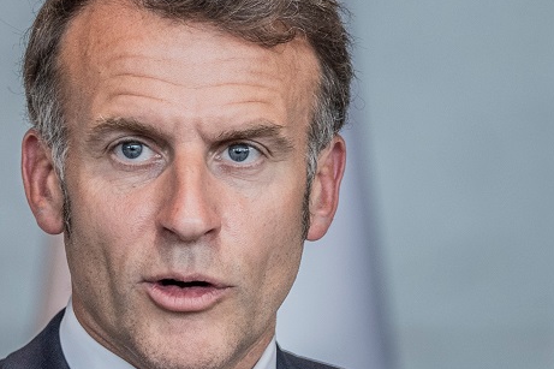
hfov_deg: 2.8
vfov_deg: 1.9
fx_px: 11275
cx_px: 221
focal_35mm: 733
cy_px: 307
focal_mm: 176
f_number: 2.8
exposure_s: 1/200
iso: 1250
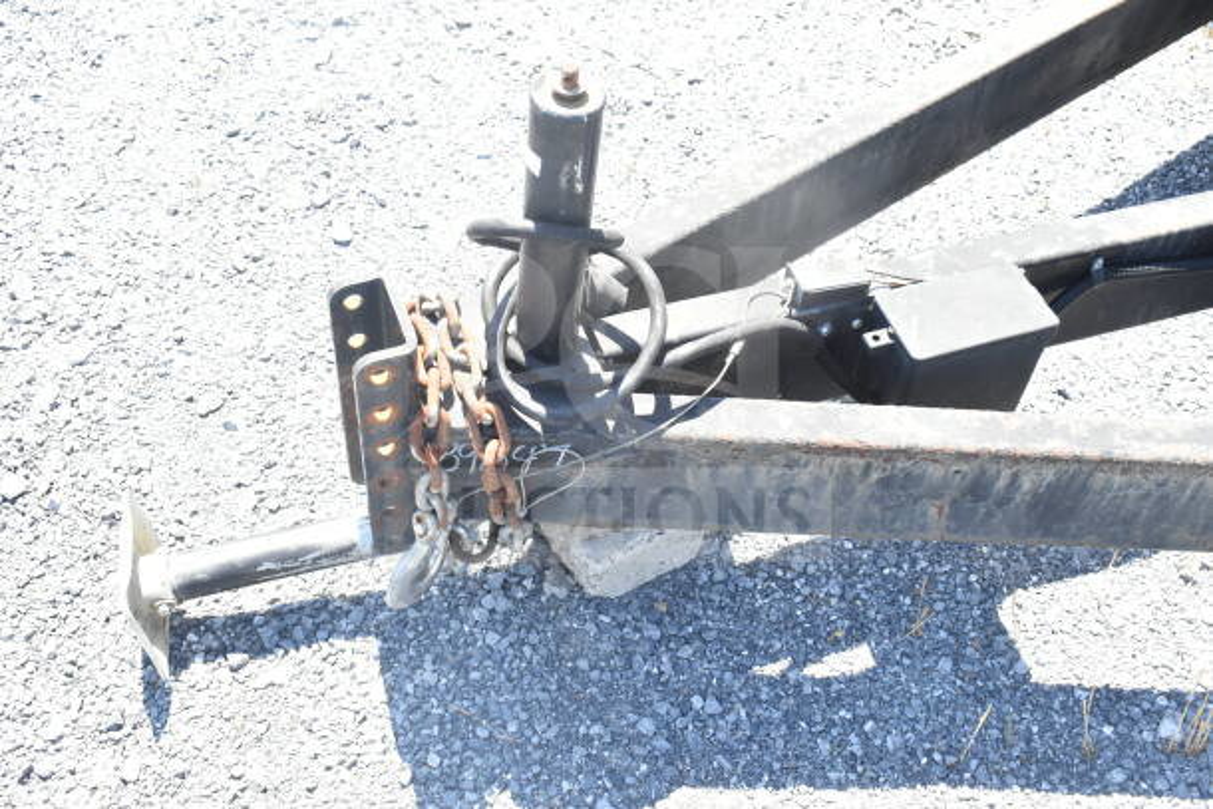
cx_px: 606
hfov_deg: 49.5
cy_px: 404
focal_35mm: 39
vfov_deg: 34.2
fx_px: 1314
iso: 1600
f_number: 10
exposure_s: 1/400
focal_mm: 26
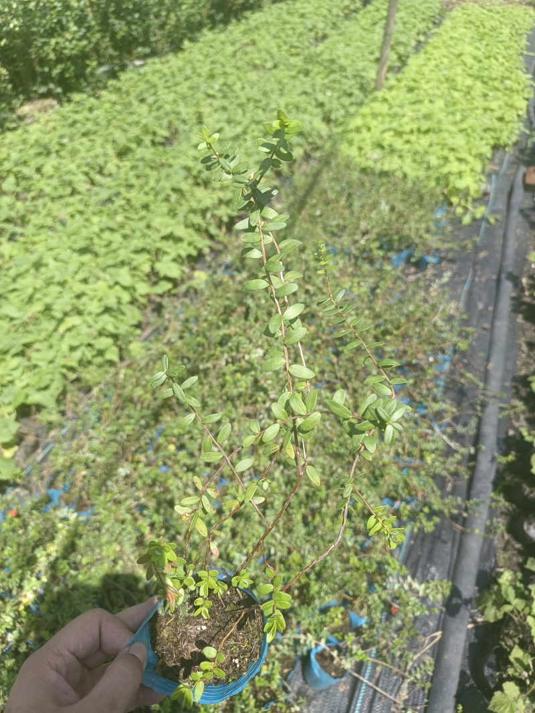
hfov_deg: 58.9
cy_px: 356
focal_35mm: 23
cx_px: 268
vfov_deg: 73.9
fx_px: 474
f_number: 1.88
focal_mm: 5.59
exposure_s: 1/126
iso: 100
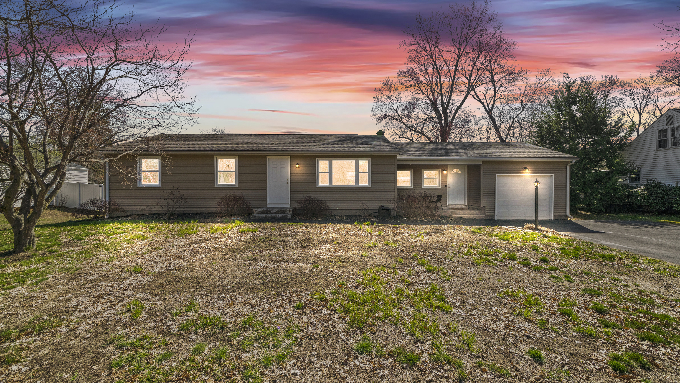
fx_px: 252
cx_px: 346
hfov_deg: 106.8
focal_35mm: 14
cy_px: 195
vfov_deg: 74.3
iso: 320
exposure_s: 1/1000
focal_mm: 13
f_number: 7.1
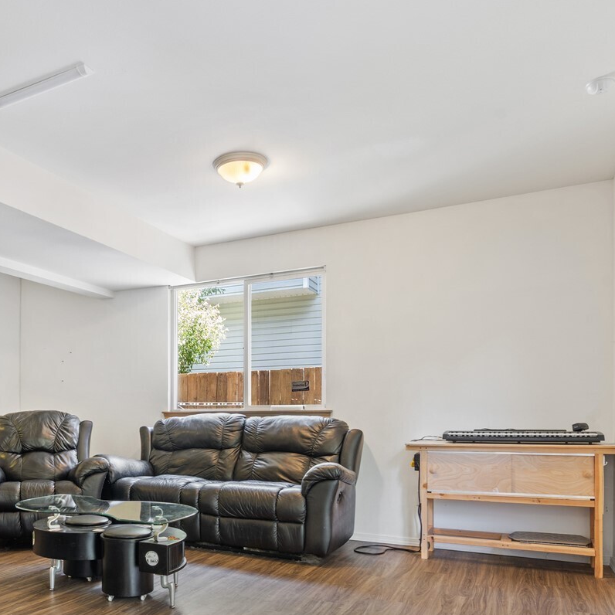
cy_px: 419
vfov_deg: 54.3
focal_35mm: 29
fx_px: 583
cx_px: 166
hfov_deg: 53.5
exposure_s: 4
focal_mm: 16
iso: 100
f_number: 10
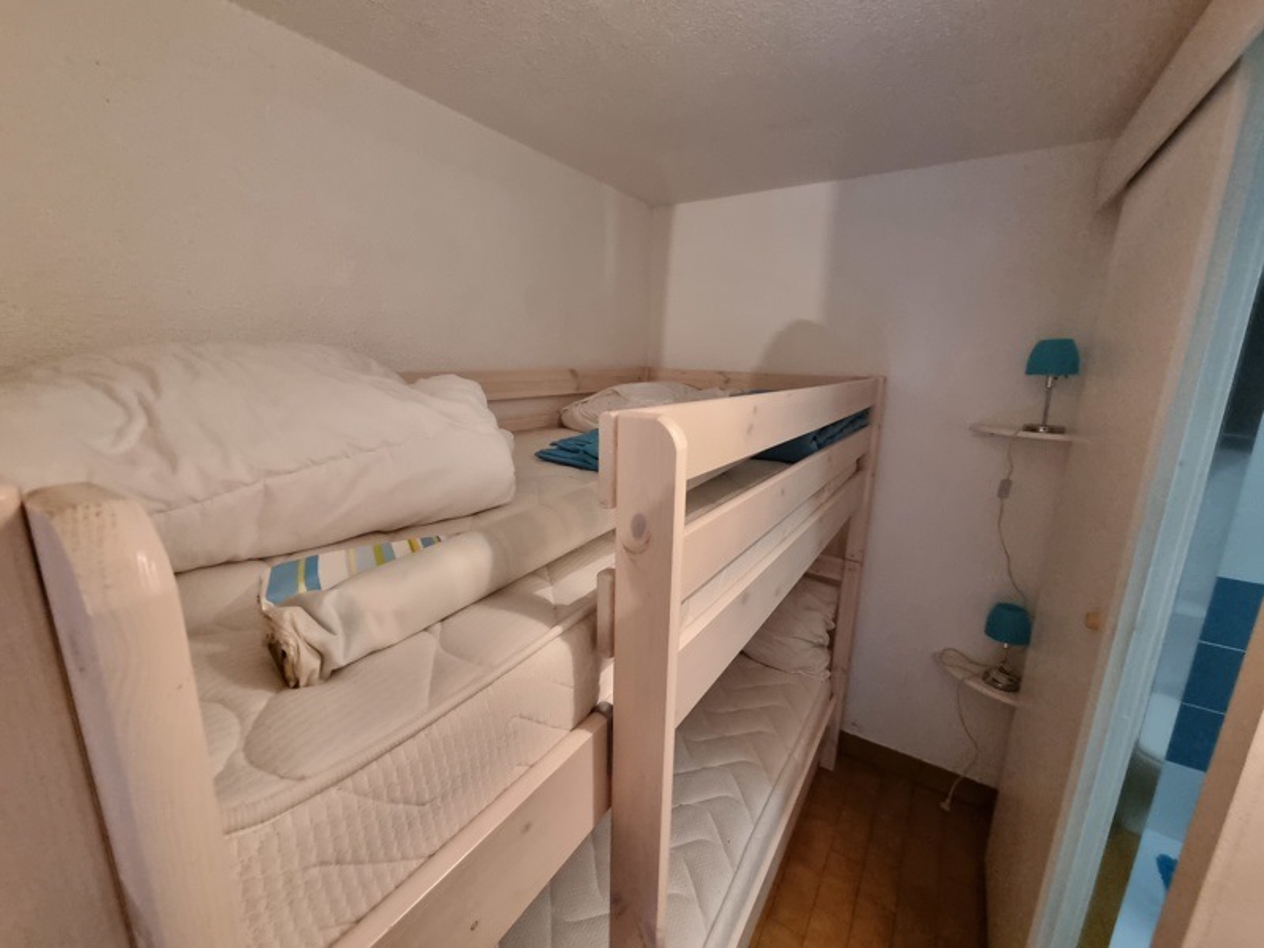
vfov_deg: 89.9
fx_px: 475
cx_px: 632
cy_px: 474
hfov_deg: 106.2
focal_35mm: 13
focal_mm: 2.2
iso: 320
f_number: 2.2
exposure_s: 1/33
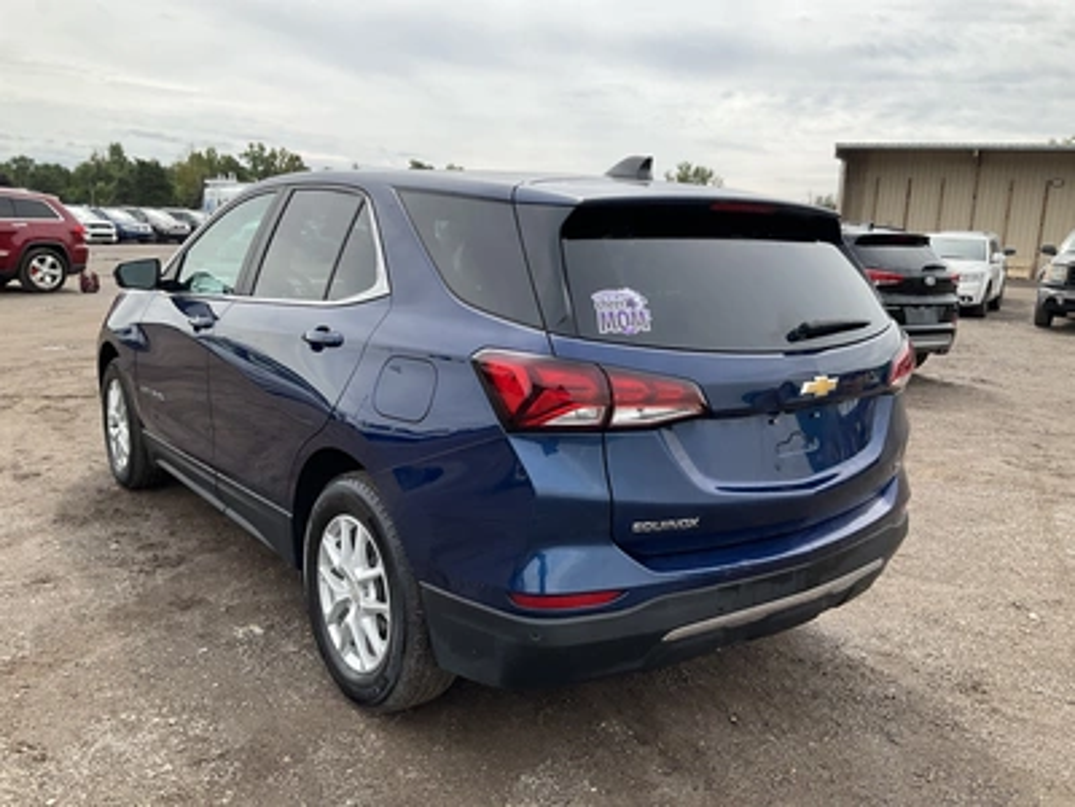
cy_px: 404
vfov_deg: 48.2
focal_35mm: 29
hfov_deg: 61.7
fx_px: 901
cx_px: 538
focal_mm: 3
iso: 25
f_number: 1.8
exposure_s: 1/1015
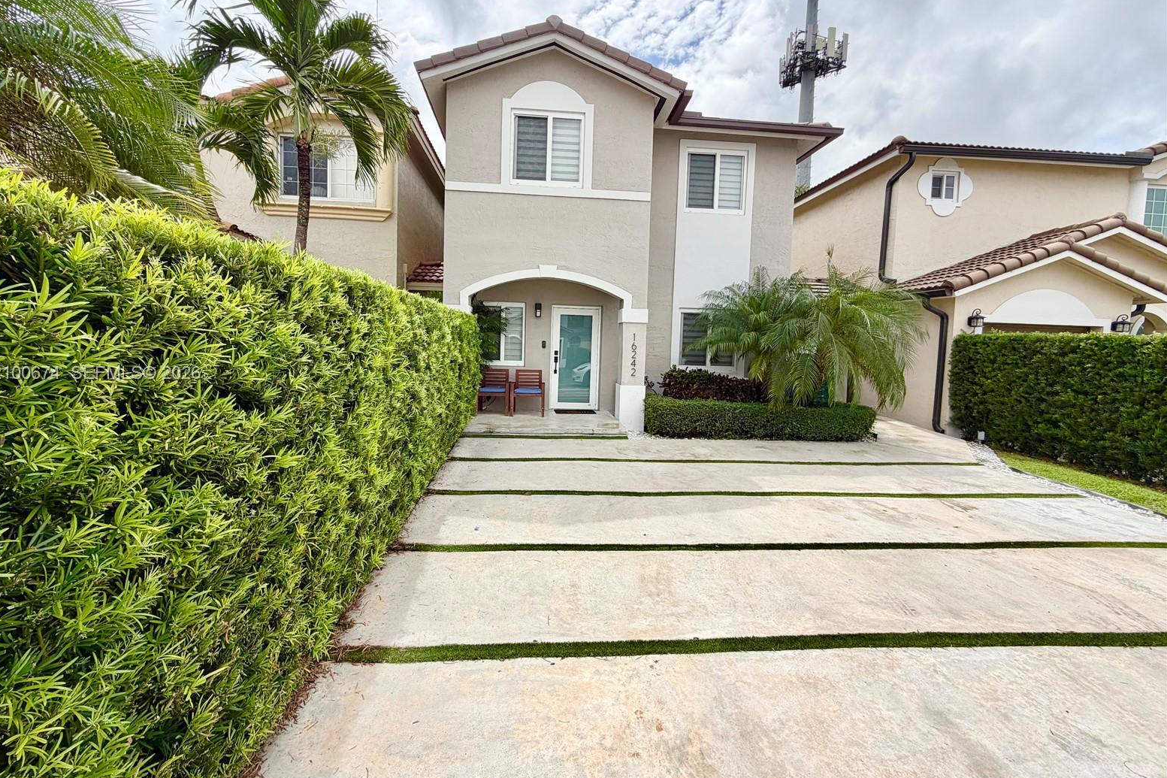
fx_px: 486
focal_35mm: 15
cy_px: 374
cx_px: 568
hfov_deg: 100.4
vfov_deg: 77.3
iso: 20
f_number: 2.2
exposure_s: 1/1087
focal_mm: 2.22
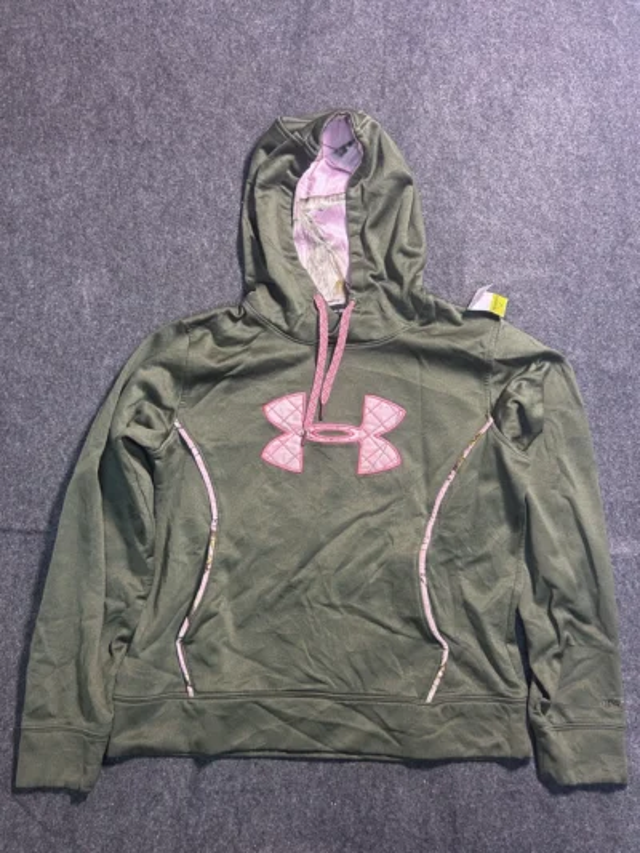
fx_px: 641
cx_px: 320
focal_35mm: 26
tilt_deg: -59.6
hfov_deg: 53.1
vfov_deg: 67.3
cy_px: 426
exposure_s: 1/50
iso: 250
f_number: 1.5
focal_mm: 5.7
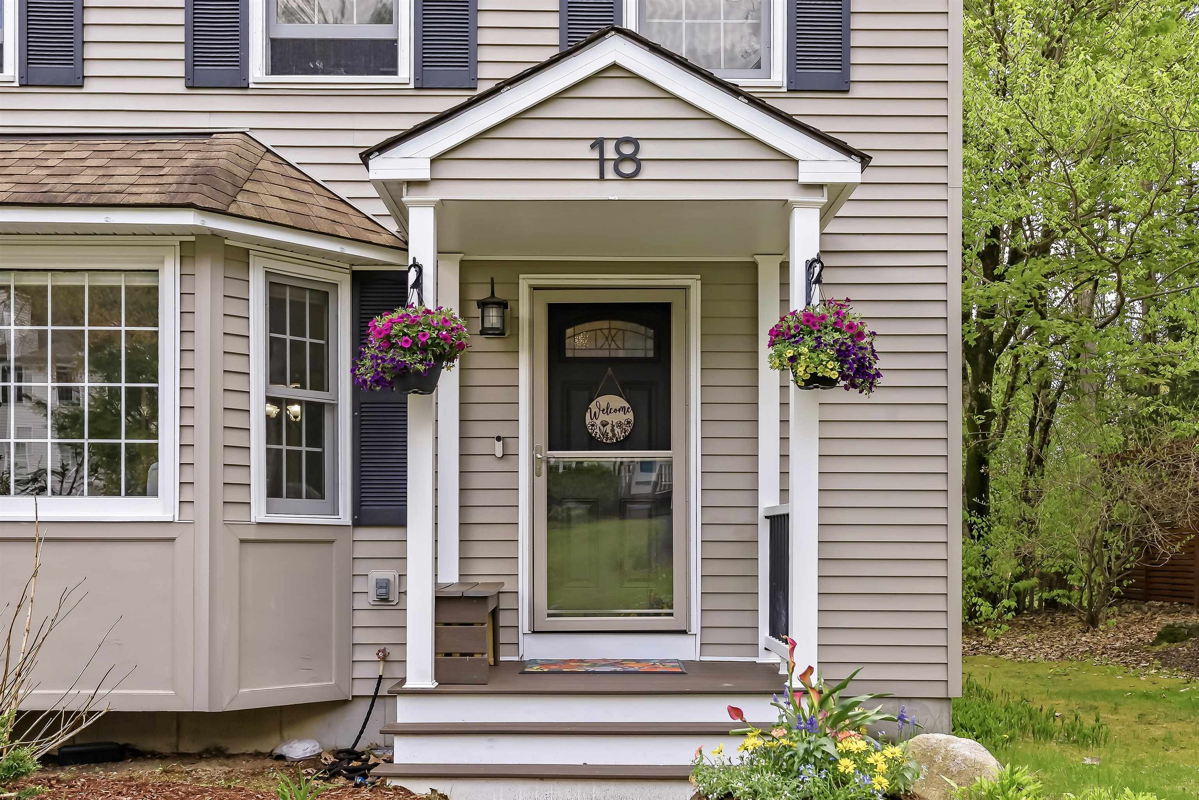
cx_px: 600
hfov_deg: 54.4
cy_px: 400
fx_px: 1166
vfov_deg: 37.9
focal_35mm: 35
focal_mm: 35
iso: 800
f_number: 9
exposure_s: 1/250
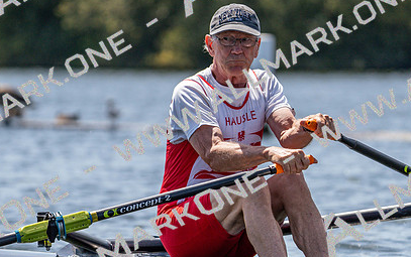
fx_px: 5078
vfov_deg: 2.9
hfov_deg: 4.6
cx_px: 237
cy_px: 165
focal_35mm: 453
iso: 320
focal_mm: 312
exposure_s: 1/2000
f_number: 6.3
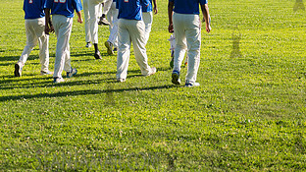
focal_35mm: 113
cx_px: 109
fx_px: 916
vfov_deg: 10.6
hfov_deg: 18.9
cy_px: -6
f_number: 2.8
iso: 200
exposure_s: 1/2000
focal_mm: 58
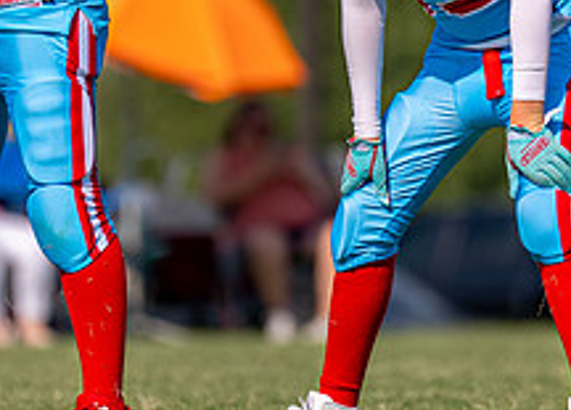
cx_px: 428
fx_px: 16600
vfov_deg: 1.4
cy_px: 62
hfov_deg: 2.0
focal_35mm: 1022
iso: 125
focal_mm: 200
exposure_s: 1/4000
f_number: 2.8
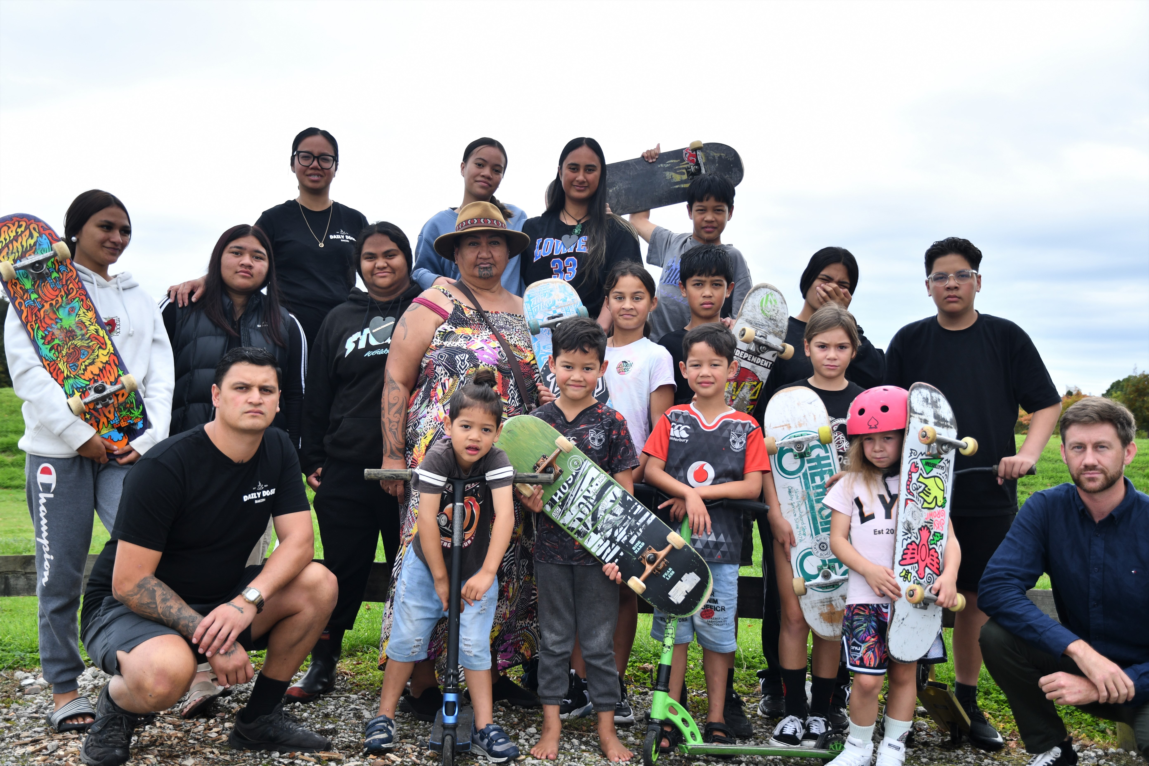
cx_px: 574
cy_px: 383
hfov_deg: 49.6
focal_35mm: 39
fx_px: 1245
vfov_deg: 34.2
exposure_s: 1/640
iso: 160
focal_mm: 26
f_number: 3
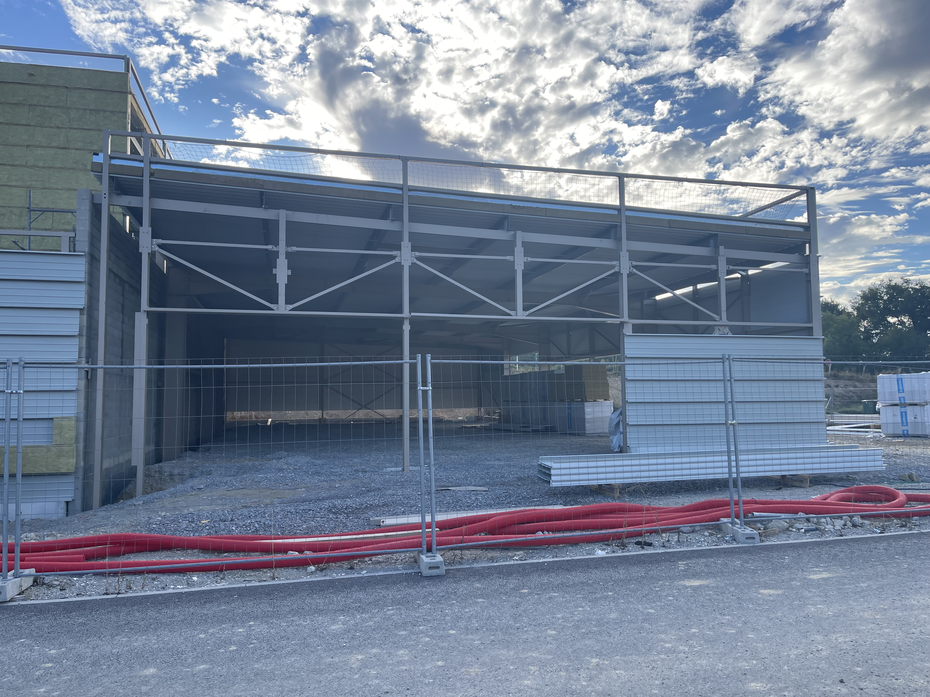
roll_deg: +0.6
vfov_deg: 54.9
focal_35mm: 25
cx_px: 465
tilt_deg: +3.4
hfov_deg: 69.4
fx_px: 672
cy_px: 348
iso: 32
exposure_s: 1/1370
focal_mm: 5.1
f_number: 1.6
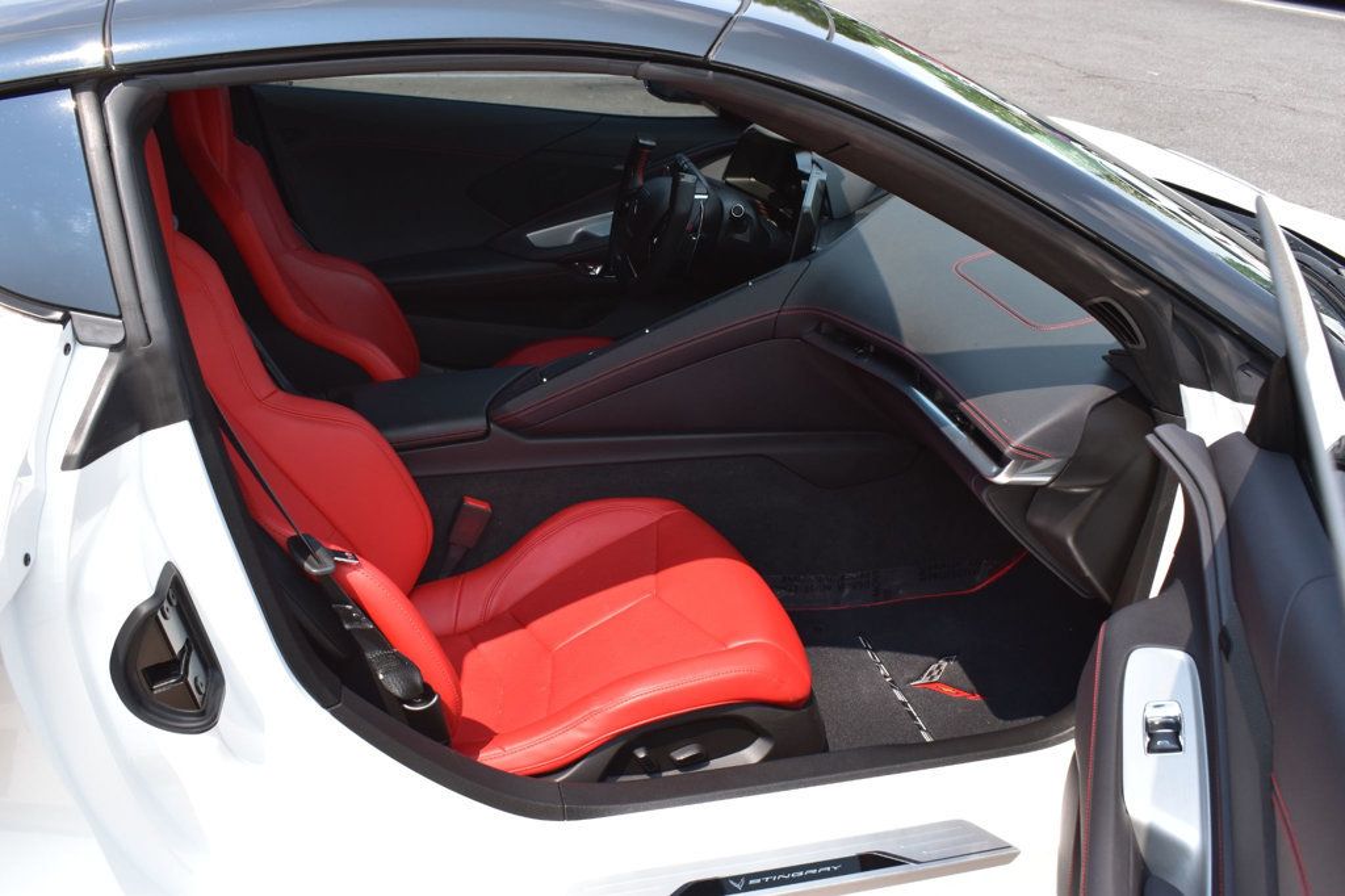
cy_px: 448
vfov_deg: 39.9
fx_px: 1232
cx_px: 672
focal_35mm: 33
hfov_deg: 57.2
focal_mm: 22
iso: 400
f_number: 10
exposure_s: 1/320
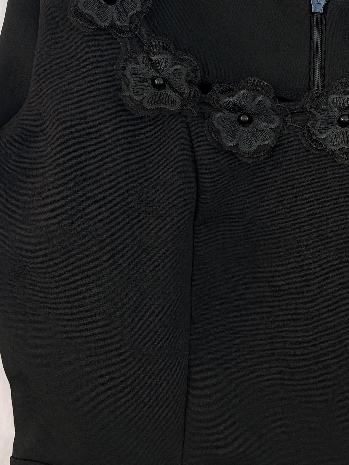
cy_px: 232
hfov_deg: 53.1
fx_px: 350
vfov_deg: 67.3
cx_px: 174
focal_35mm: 26
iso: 125
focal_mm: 5.96
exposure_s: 1/82
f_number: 1.6
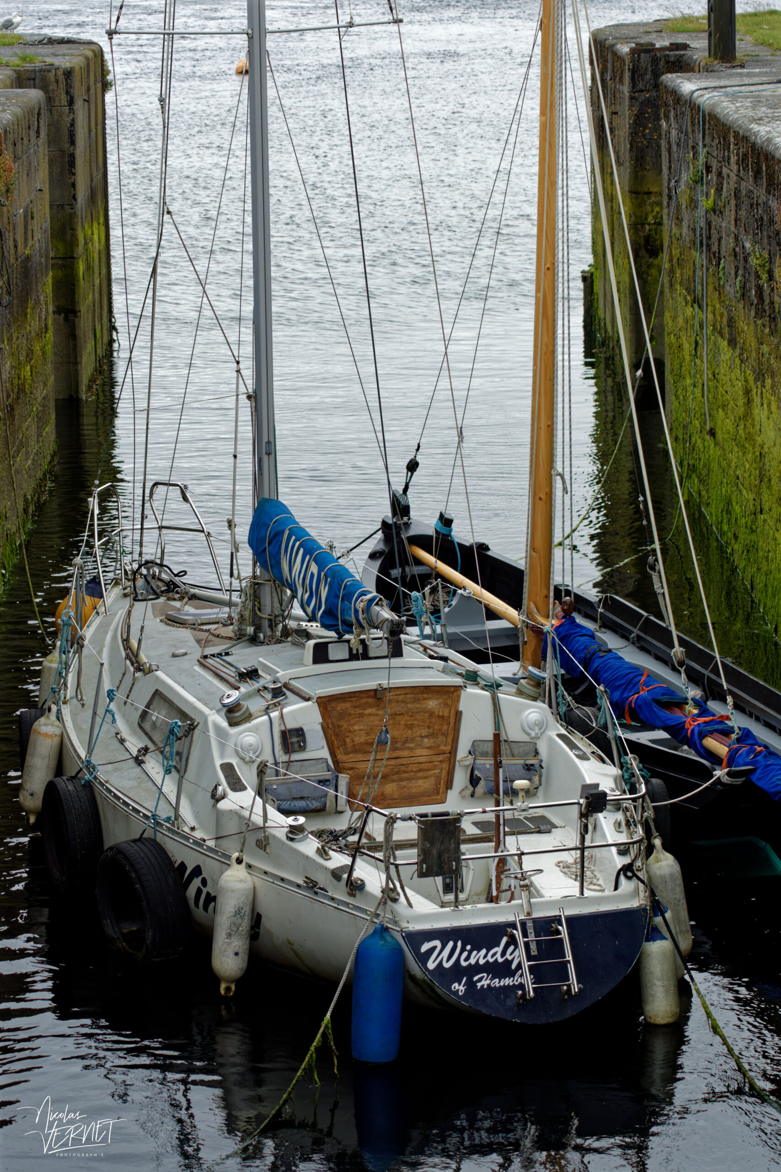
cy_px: 586
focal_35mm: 105
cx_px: 390
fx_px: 3418
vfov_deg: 19.5
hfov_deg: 13.0
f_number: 8
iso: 500
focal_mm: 70
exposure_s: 1/1000
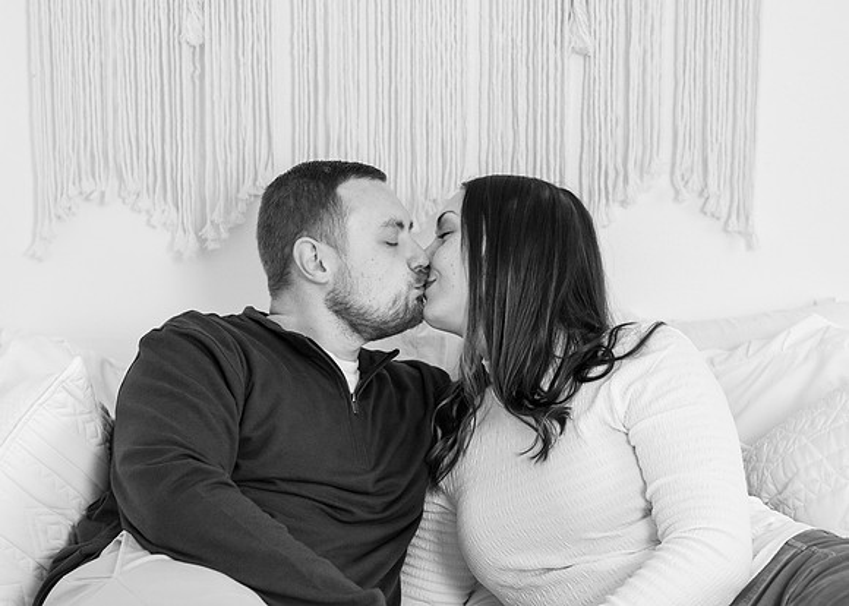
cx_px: 372
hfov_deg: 26.1
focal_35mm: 76
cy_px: 272
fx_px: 1830
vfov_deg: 18.8
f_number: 4
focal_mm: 65
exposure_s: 1/320
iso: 2500
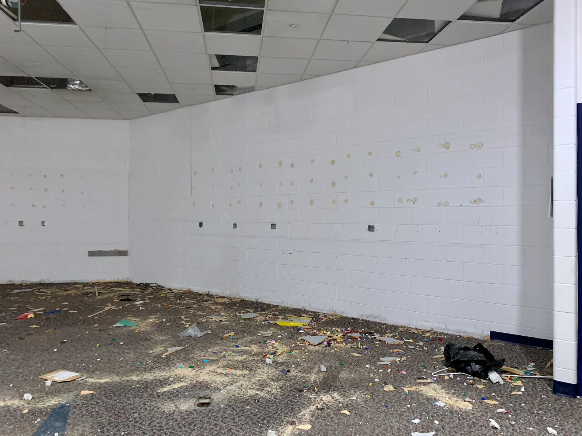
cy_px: 218
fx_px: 437
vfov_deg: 53.1
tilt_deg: -0.1
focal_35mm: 26
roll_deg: -0.2
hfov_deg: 67.3
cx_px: 291
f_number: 1.8
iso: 500
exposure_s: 1/30
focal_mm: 4.25
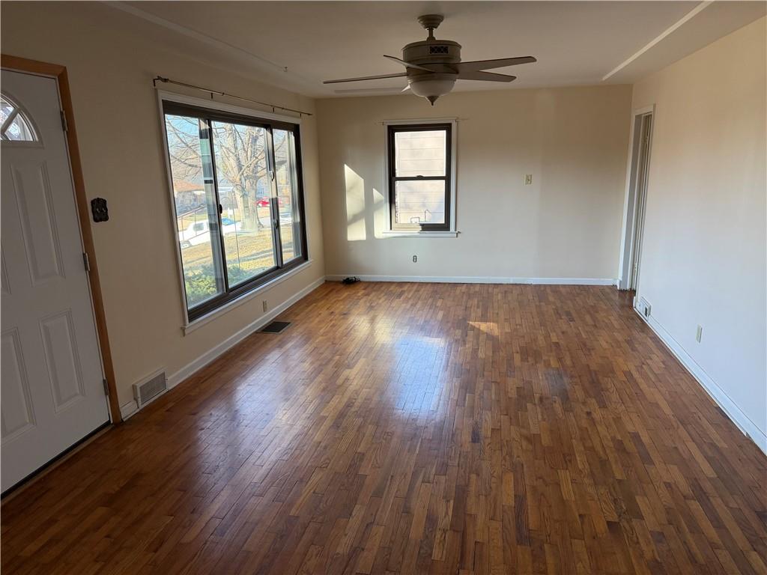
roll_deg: +2.1
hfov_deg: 71.6
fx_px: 532
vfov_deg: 56.8
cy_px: 288
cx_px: 384
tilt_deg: -15.2
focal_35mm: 24
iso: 200
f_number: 1.78
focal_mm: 6.76
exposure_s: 1/236
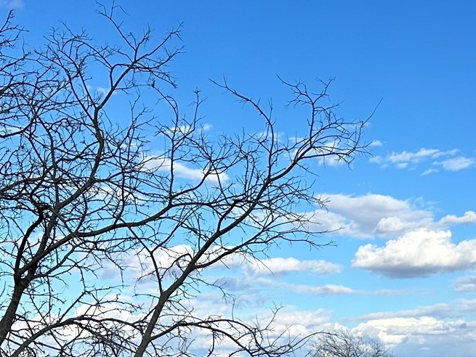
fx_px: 1032
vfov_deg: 18.9
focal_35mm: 75
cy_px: 394
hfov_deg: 24.8
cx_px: 472
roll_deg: -0.9
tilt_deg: +0.4
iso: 80
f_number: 1.78
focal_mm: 6.86
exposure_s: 1/4184
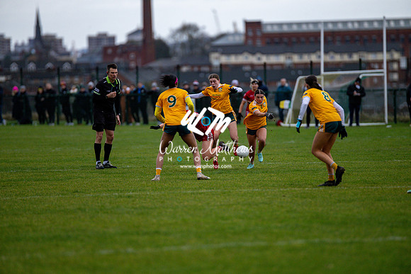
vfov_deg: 4.6
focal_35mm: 300
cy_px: 137
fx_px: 3426
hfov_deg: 6.9
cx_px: 206
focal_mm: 300
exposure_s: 1/1000
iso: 2800
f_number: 2.8
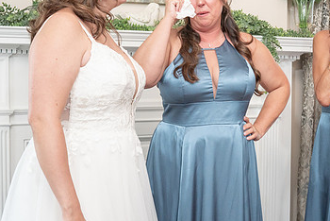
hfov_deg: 32.3
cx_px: 155
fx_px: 569
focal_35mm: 62
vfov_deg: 21.9
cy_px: 91
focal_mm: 35
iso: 2000
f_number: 6.3
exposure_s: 1/200
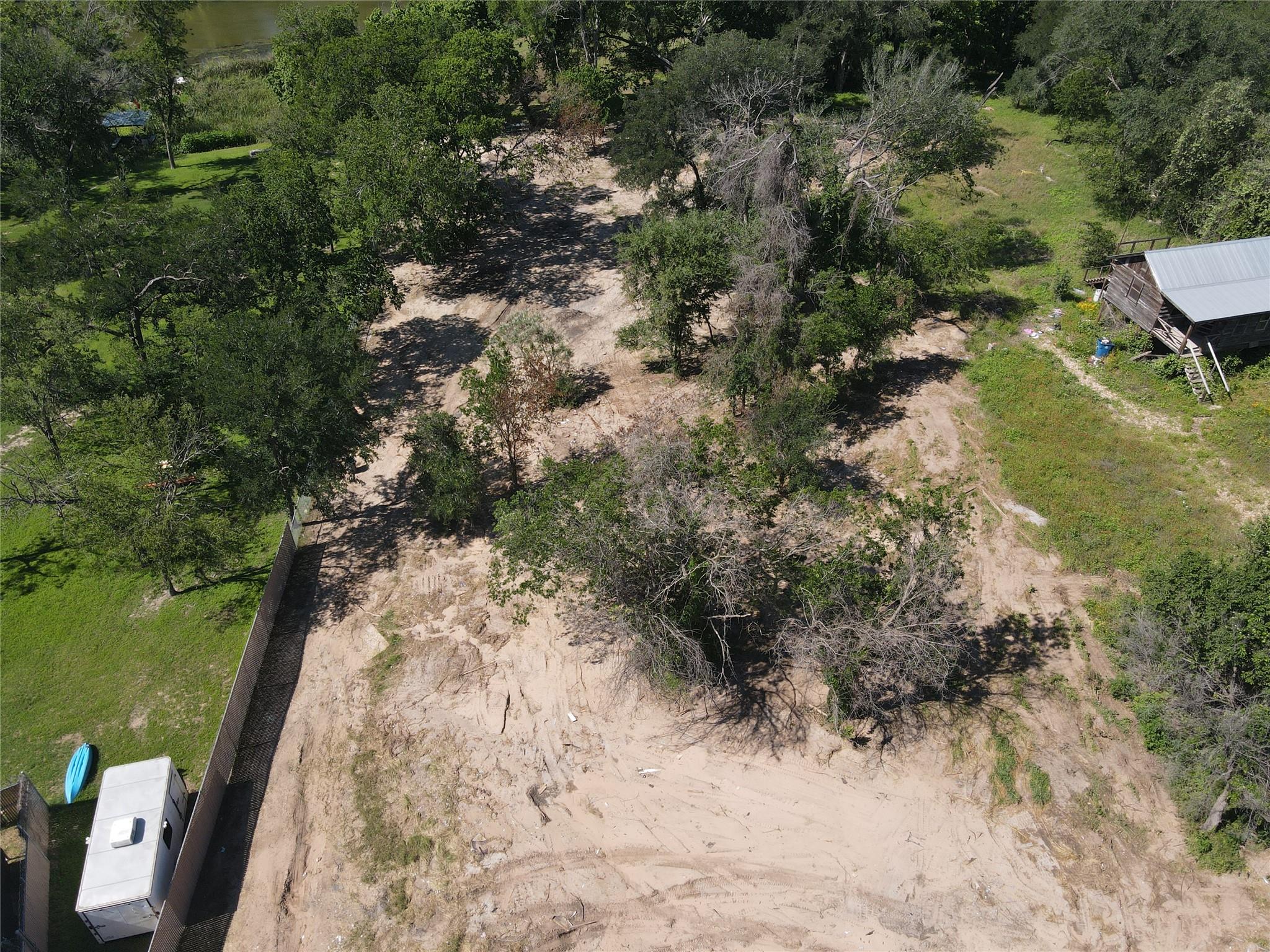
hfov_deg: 71.6
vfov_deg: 56.8
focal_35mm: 24
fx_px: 881
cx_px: 635
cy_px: 476
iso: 100
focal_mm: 4.5
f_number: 2.8
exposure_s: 1/640
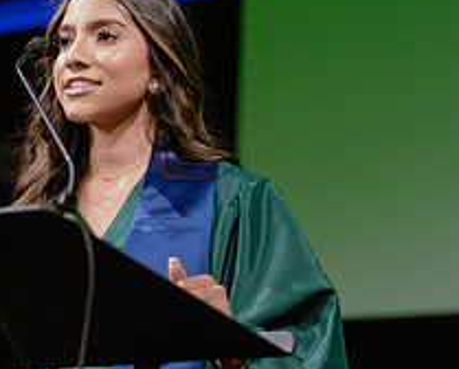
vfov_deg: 7.8
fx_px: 2722
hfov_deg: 9.6
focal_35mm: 200
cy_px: 190
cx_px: 172
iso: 1000
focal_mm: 50
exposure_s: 1/320
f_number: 1.2
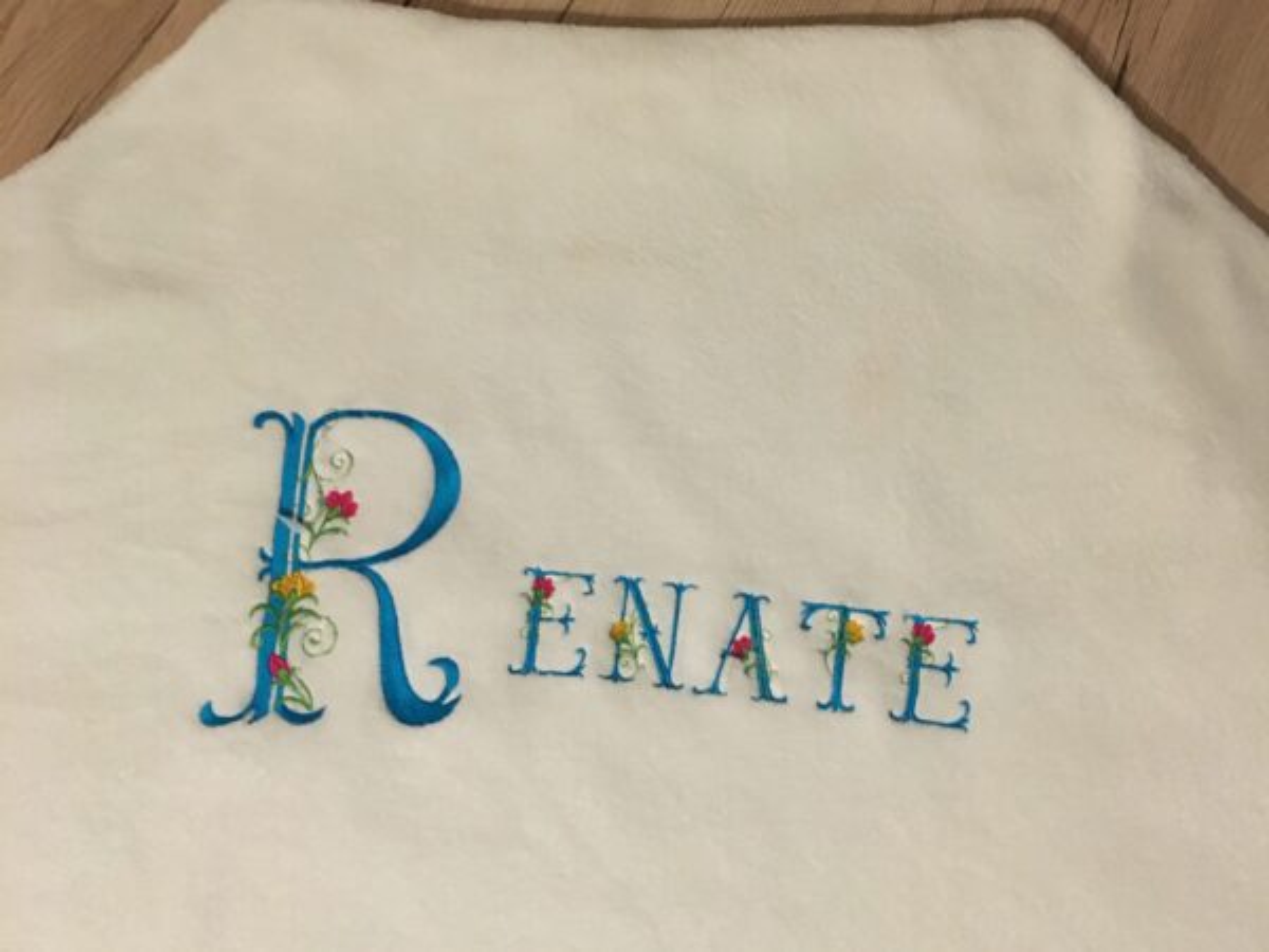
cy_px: 476
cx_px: 634
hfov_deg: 61.7
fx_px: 1063
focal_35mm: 29
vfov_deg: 48.2
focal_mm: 4.15
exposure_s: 1/17
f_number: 2.2
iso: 200
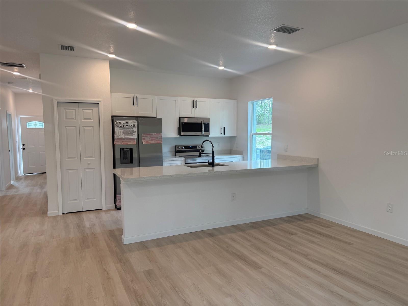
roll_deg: -0.2
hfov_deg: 71.6
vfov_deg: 56.8
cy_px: 153
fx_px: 283
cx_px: 204
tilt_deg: -3.6
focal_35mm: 24
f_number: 1.78
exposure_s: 1/158
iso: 100
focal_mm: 6.76
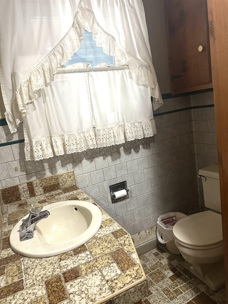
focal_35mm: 24
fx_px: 211
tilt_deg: -8.1
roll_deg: +7.4
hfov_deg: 56.8
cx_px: 114
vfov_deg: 71.6
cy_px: 152
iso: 320
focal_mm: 6.86
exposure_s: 1/60
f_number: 1.78
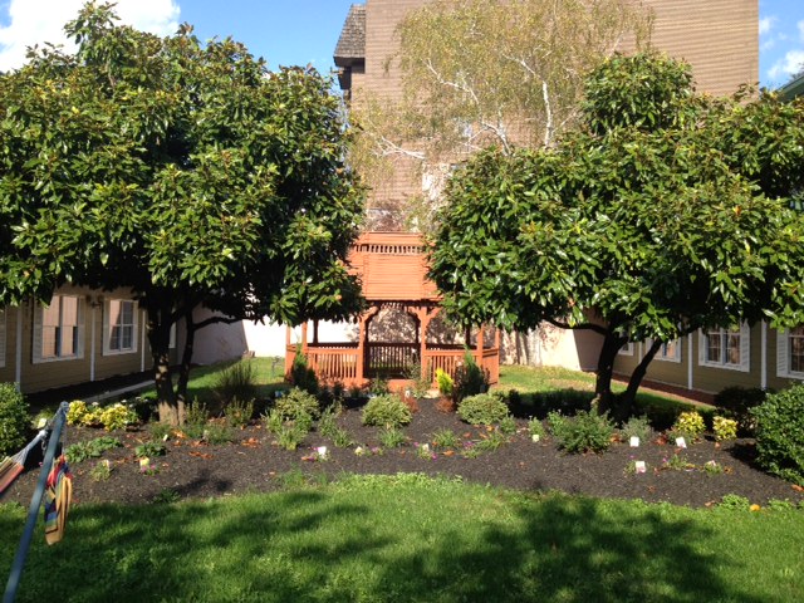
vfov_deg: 40.7
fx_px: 813
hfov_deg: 52.6
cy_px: 302
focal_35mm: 35
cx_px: 402
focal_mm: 4.28
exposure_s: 1/673
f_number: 2.4
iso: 50
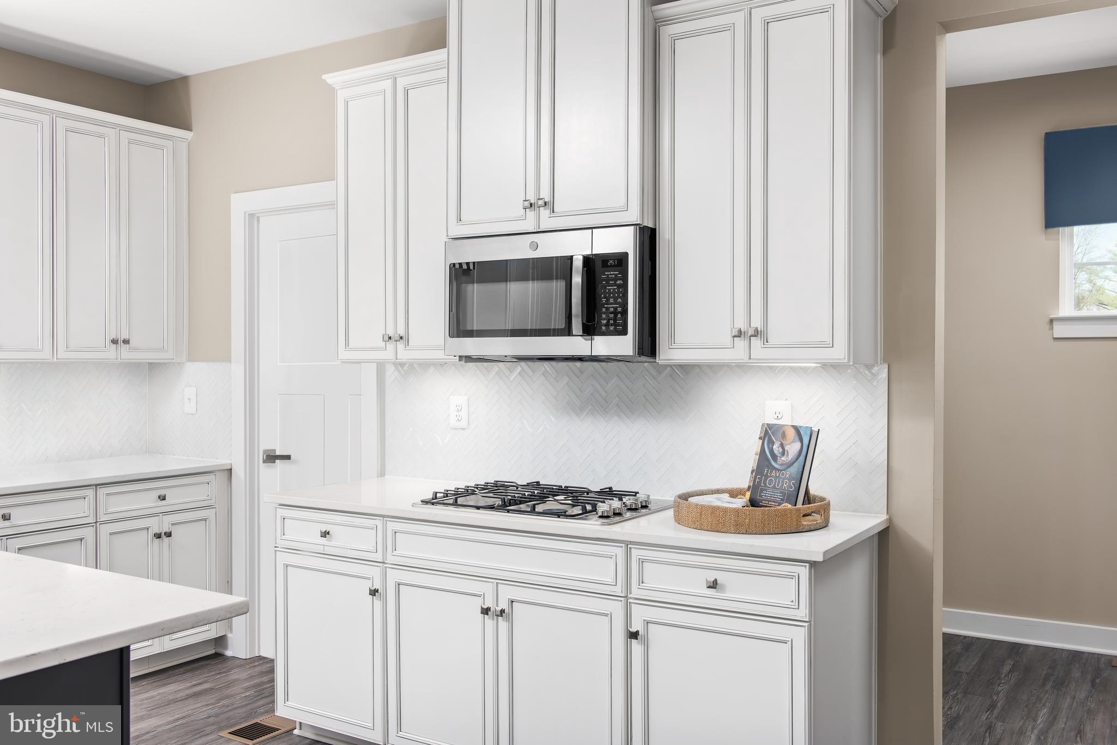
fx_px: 993
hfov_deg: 58.7
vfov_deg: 41.1
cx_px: 558
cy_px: 372
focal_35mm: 32
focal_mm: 32
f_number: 8
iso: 200
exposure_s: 1/250
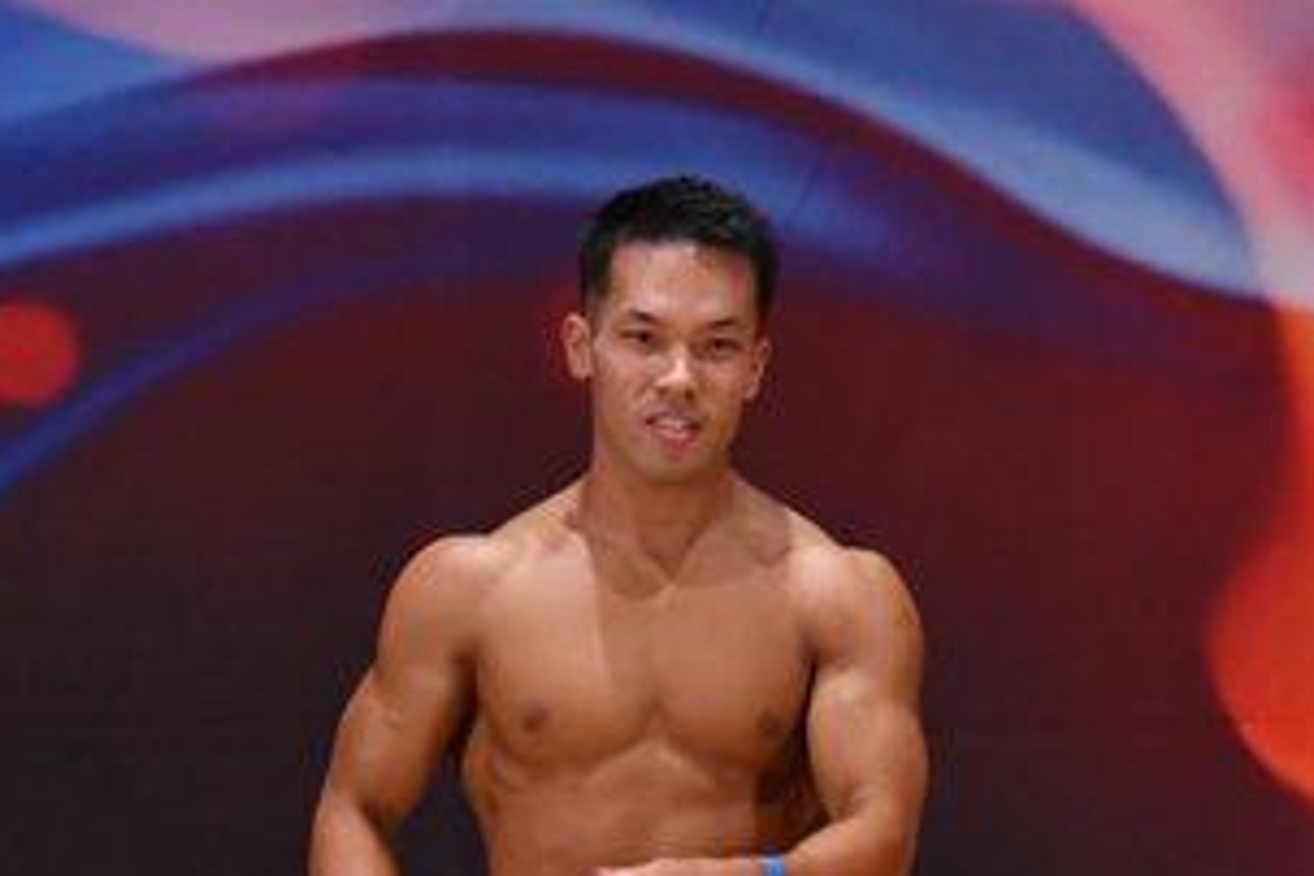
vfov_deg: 1.9
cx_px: 384
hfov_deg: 2.8
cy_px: 1049
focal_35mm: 728
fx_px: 26570
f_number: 5.6
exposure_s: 1/400
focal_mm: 190
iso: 3200
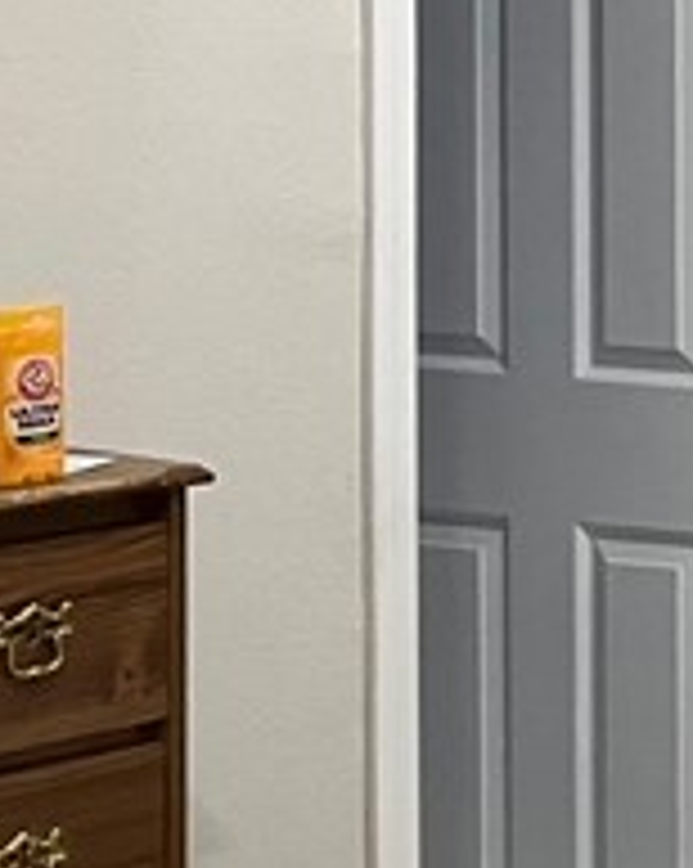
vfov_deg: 13.2
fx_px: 3723
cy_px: 162
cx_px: 2110
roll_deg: -1.5
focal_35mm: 145
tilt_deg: -3.7
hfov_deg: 8.7
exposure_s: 1/60
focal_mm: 3.99
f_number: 1.8
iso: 100
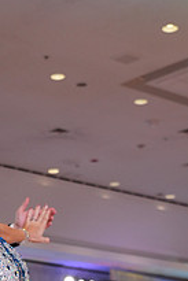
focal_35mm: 113
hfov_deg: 12.0
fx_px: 884
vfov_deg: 17.2
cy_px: 351
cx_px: -9
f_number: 4
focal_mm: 40
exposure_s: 1/500
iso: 2000
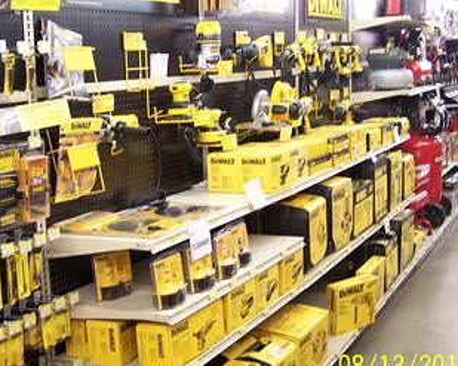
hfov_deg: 33.4
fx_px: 759
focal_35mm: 56
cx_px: 164
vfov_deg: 27.1
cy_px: 175
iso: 140
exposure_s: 1/15
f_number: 2.8
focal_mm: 6.3
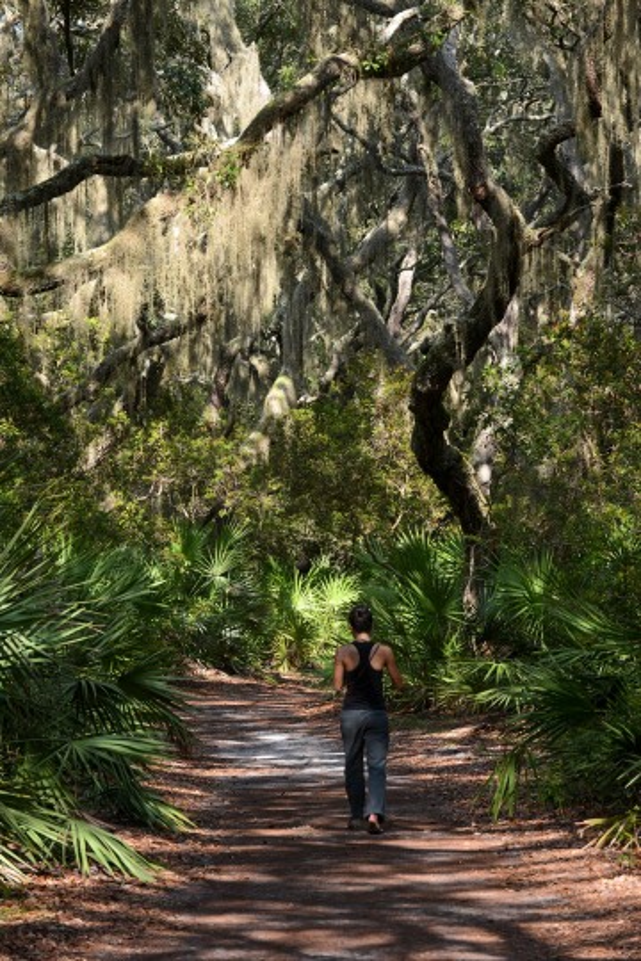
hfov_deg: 8.9
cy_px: 480
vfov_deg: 13.2
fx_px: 4139
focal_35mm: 155
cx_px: 320
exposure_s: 1/80
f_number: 10
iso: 320
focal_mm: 155
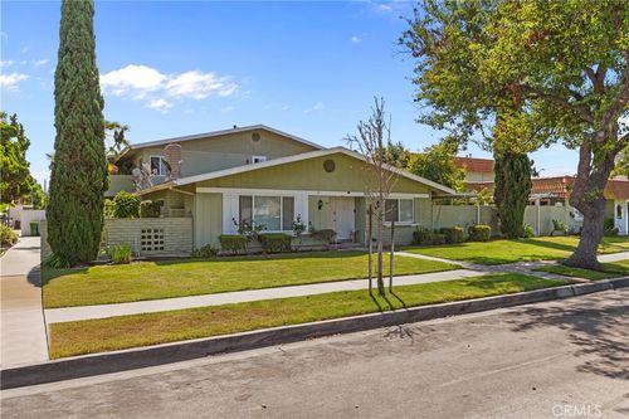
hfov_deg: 71.5
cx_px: 314
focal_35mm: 25
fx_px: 437
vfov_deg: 51.3
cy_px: 210
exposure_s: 1/30
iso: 100
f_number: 8
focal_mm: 25
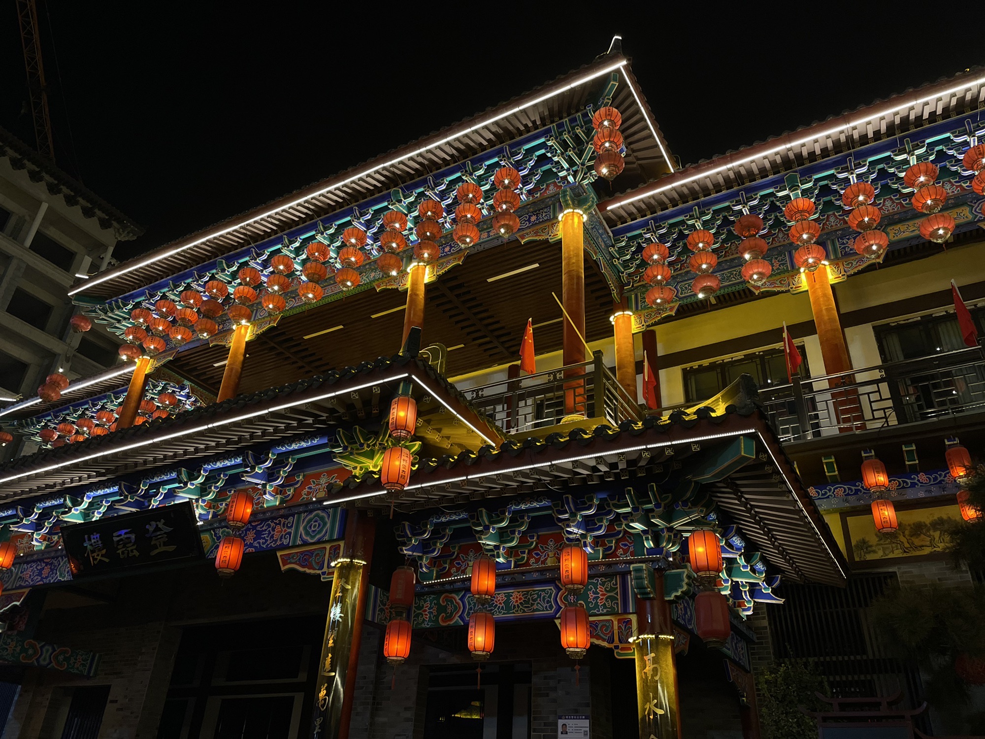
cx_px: 492
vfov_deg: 53.1
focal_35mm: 26
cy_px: 370
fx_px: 740
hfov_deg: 67.3
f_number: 1.6
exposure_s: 1/50
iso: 160
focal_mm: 4.2
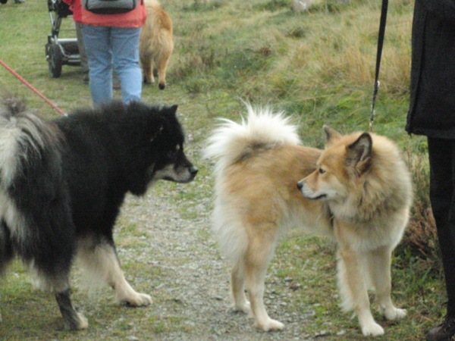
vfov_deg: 13.0
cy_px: 170
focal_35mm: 114
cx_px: 228
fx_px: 1498
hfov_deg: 17.3
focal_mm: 19.8
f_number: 10.2
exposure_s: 1/250
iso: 1600
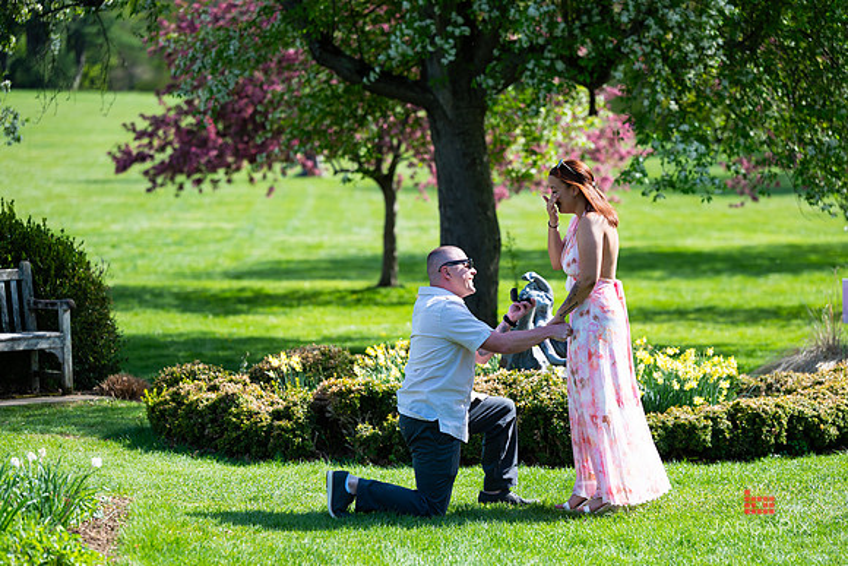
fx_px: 3299
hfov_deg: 14.6
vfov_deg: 9.8
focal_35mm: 140
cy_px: 273
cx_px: 424
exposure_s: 1/2000
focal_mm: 130
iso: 200
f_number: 3.2
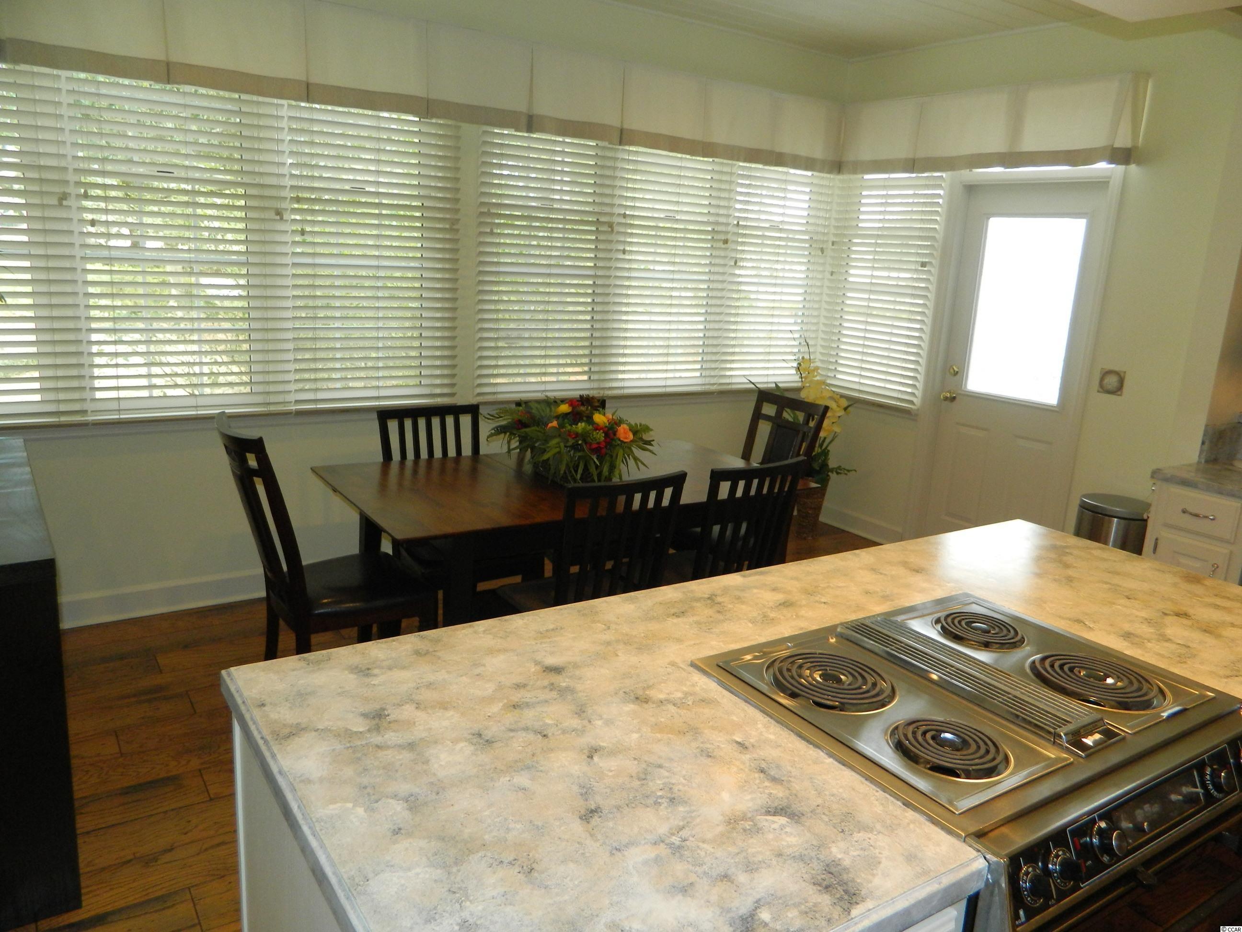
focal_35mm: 25
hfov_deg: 69.4
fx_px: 897
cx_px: 621
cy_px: 466
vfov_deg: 54.9
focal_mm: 4.5
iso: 180
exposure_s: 1/30
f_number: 3.1
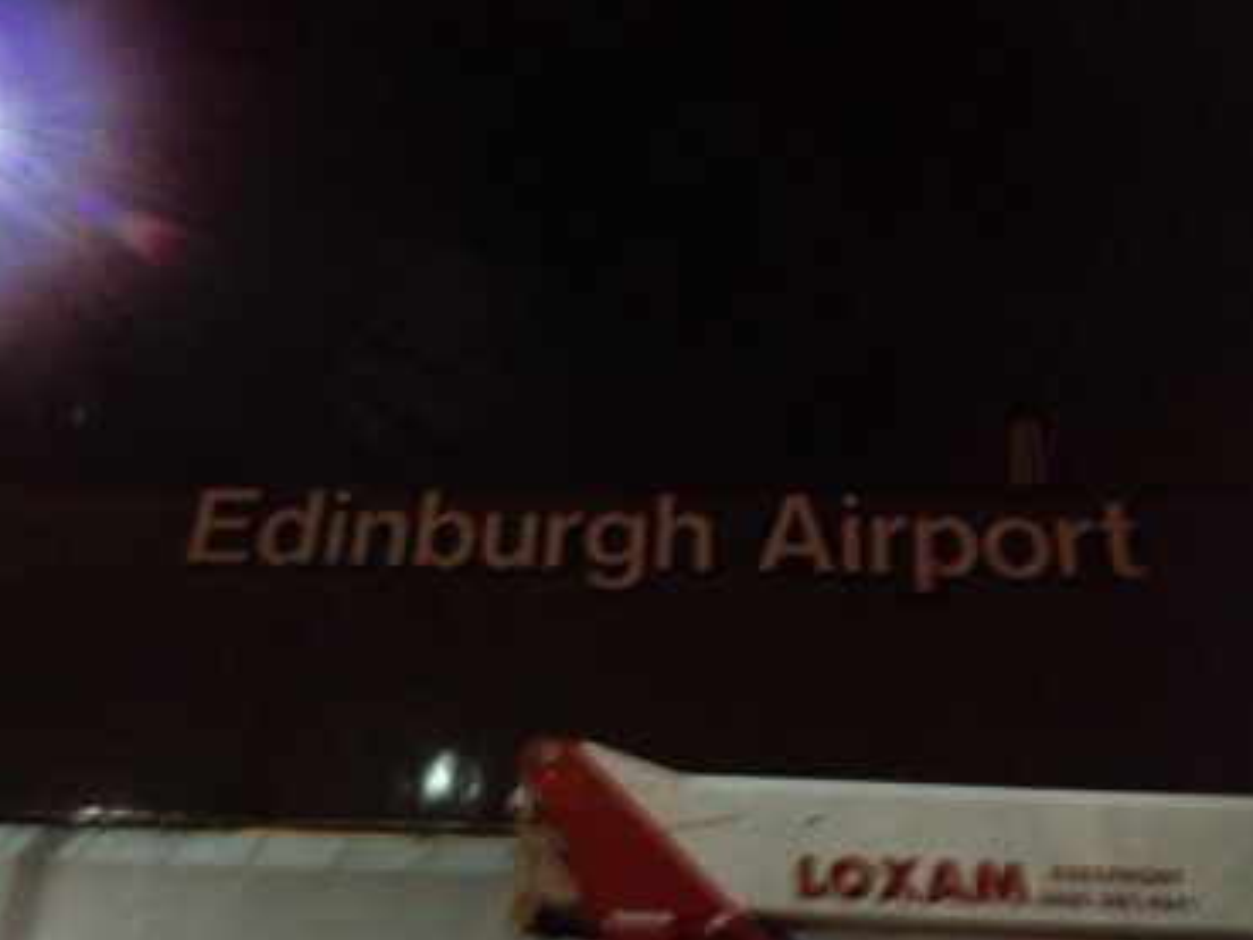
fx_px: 1375
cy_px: 504
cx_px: 650
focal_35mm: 38
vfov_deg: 37.7
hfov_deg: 49.0
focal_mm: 4.28
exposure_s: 1/15
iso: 800
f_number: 2.4
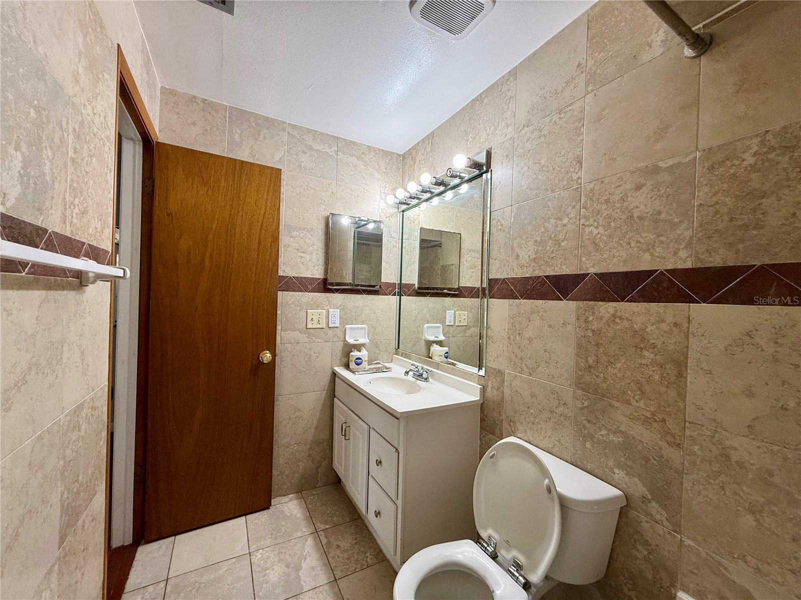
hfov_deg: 102.1
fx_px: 324
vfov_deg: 85.7
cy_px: 300
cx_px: 400
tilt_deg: -0.2
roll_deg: -1.2
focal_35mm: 14
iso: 160
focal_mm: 2.22
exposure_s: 1/99
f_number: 2.2
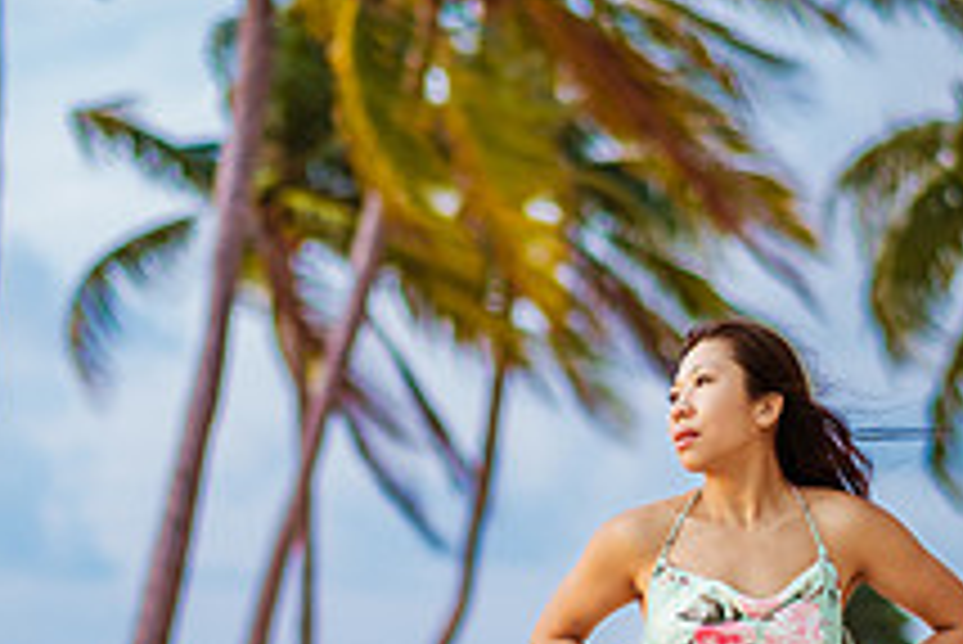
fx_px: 3266
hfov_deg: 16.8
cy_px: 572
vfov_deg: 11.2
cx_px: 585
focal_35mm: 122
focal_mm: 58
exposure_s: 1/5000
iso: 640
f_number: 1.8
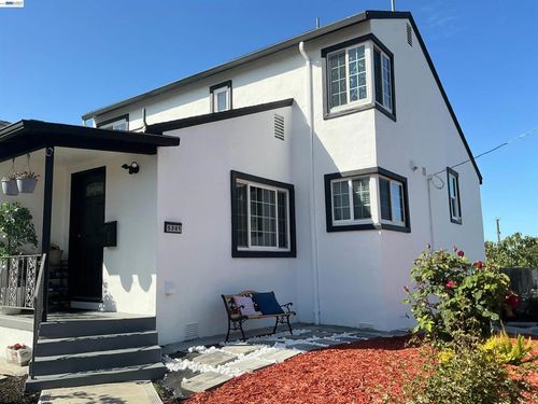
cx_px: 269
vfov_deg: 48.2
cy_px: 202
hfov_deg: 61.7
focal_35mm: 29
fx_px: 451
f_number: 1.8
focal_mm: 3
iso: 25
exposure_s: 1/1675
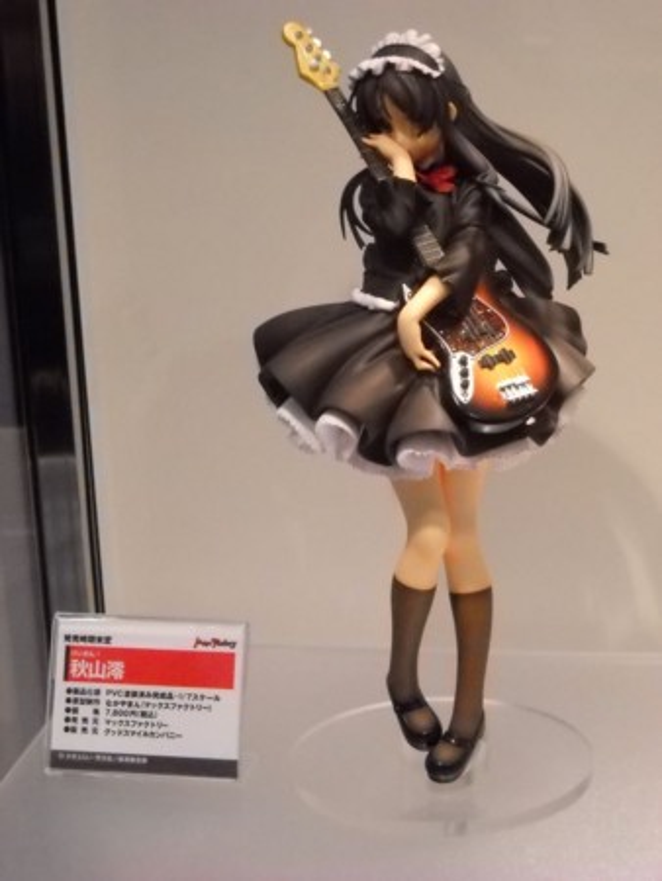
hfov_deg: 19.2
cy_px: 440
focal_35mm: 77
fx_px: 1962
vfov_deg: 25.3
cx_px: 331
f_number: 4.4
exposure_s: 1/192
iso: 800
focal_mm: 12.71
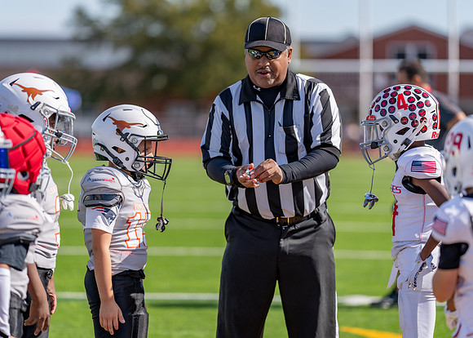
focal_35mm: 141
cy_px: 169
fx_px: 1900
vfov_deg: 10.2
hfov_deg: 14.2
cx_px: 236
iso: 100
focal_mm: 135
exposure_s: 1/4000
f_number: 1.8
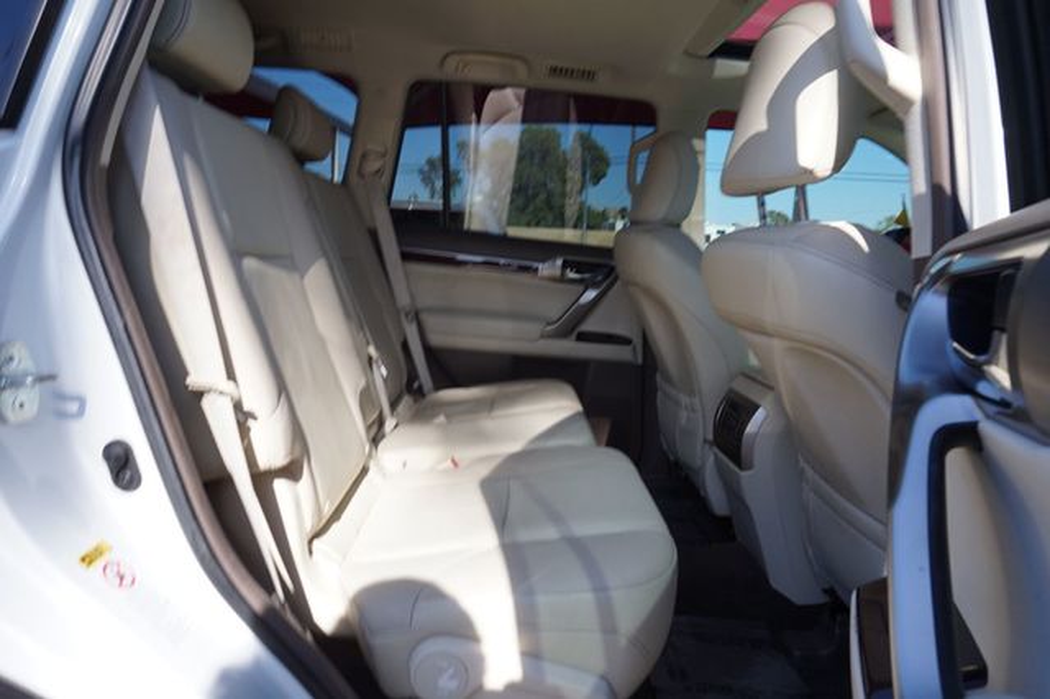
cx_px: 525
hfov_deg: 73.8
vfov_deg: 53.1
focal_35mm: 24
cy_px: 350
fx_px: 700
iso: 100
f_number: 8
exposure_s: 1/100
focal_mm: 16
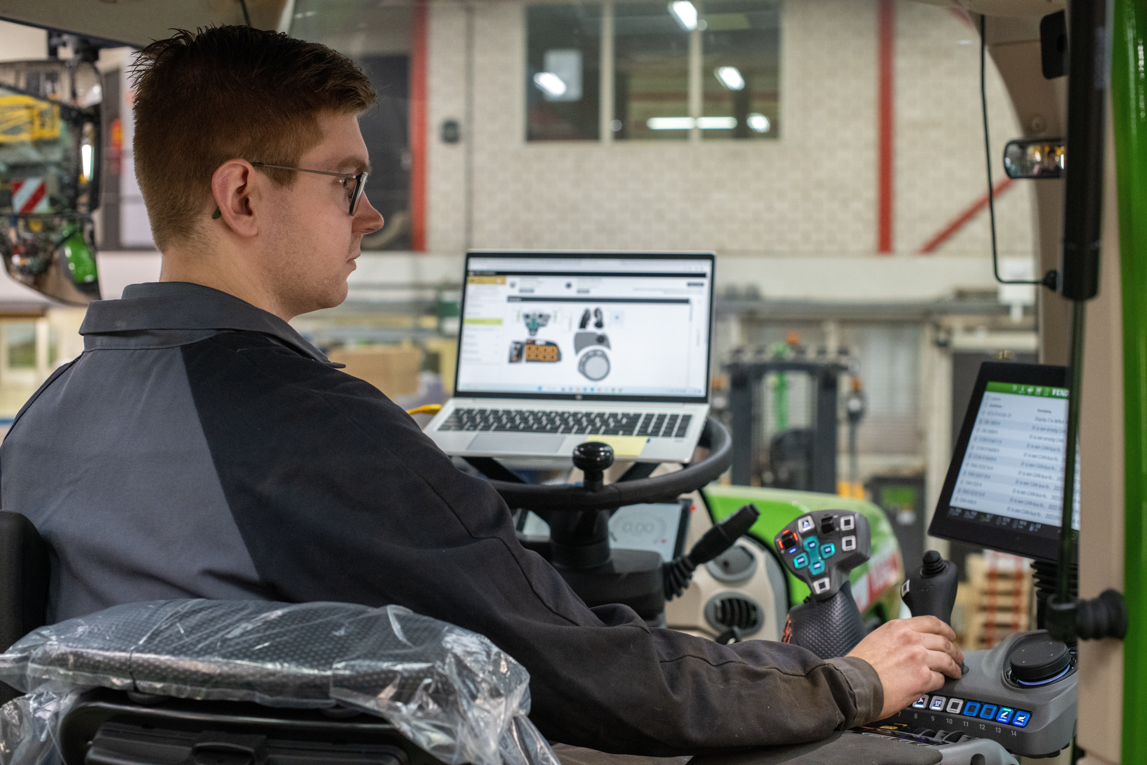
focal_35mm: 50
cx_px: 574
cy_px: 382
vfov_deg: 27.0
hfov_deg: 39.6
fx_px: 1593
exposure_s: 1/200
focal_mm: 50
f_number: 4
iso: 4000
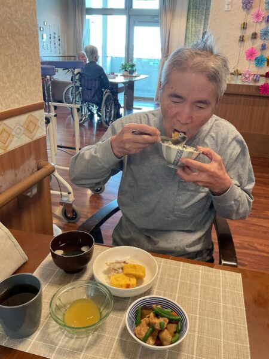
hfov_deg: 48.2
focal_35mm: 29
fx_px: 300
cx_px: 134
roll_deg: -2.6
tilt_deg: -25.0
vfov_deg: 61.7
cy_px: 180
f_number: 1.8
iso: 125
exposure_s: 1/60
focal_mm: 3
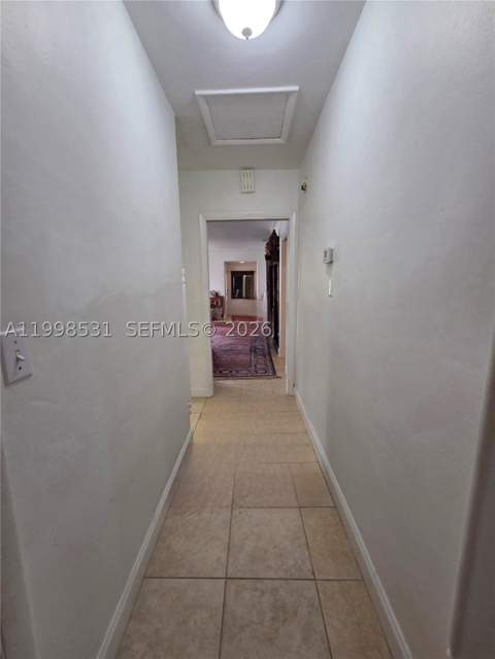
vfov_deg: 106.2
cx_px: 248
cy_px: 330
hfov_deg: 89.9
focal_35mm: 13
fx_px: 248
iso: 200
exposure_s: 1/60.2
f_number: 2.2
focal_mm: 2.2
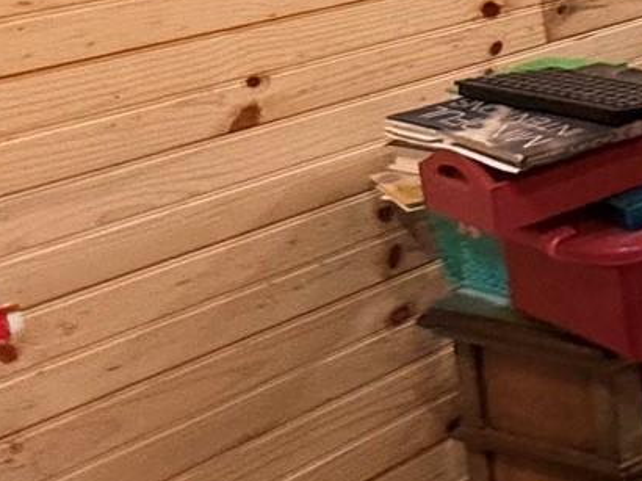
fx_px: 1297
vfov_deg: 18.9
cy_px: -197
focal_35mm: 70
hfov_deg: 15.8
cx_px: 1488
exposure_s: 1/120
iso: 500
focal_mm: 2.22
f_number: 2.2
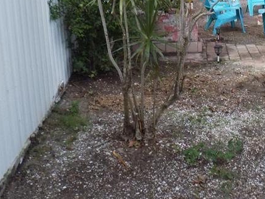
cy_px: 32
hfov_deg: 31.9
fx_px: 421
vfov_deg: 25.9
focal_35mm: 55
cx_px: 271
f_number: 3.1
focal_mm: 4
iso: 250
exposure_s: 1/30
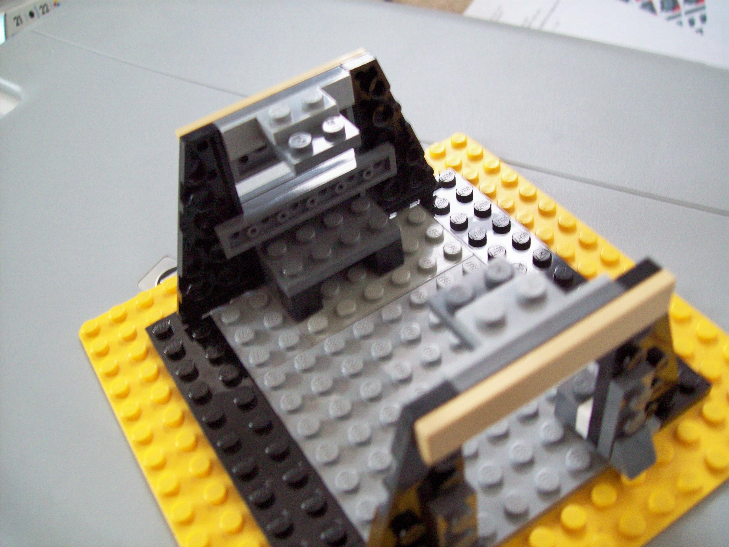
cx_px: 364
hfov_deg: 51.4
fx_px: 758
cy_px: 274
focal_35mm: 36
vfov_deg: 39.7
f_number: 2.7
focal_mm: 6
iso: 160
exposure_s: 1/14.1
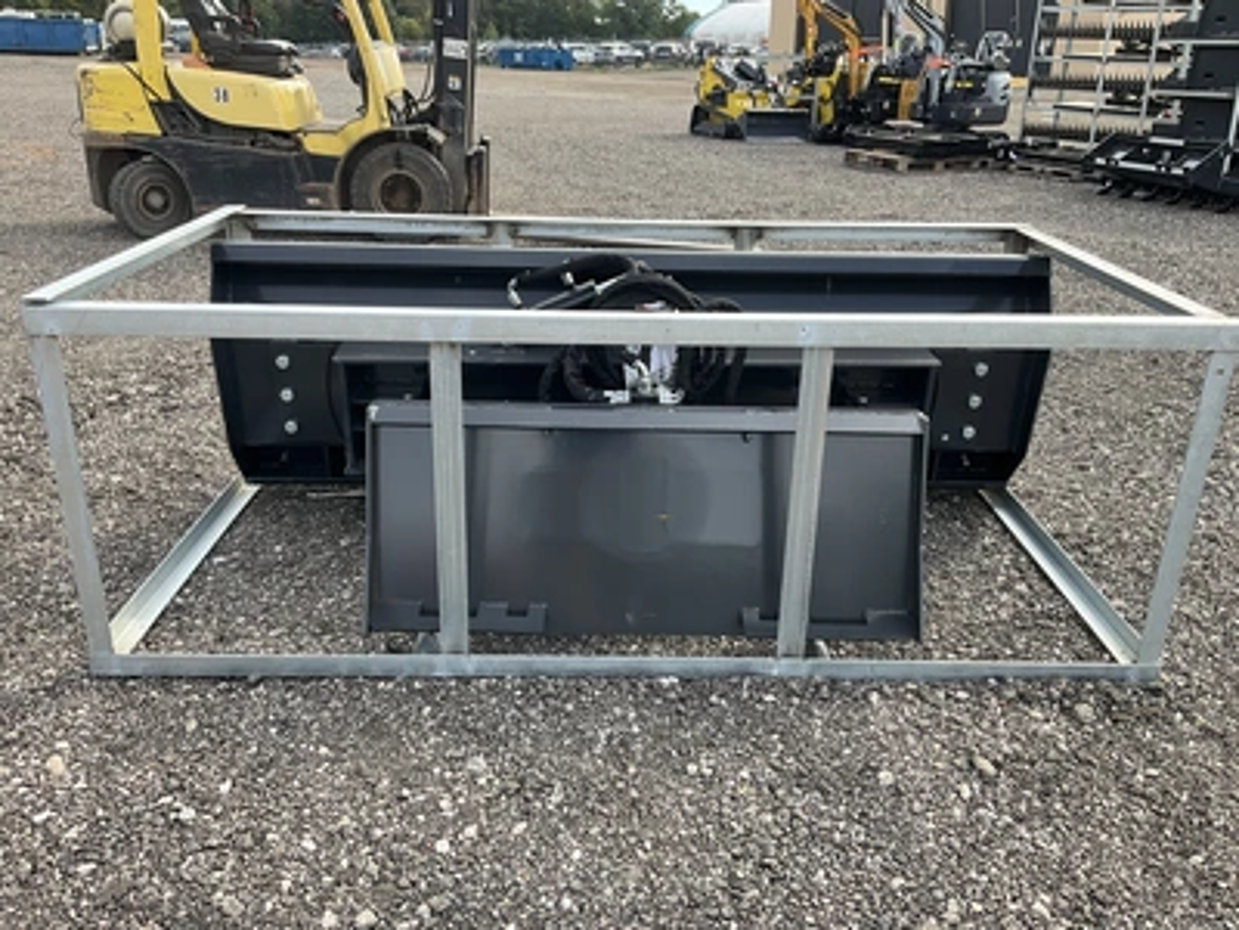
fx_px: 1038
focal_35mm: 29
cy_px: 465
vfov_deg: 48.2
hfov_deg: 61.7
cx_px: 620
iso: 25
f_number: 1.8
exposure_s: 1/353
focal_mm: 3
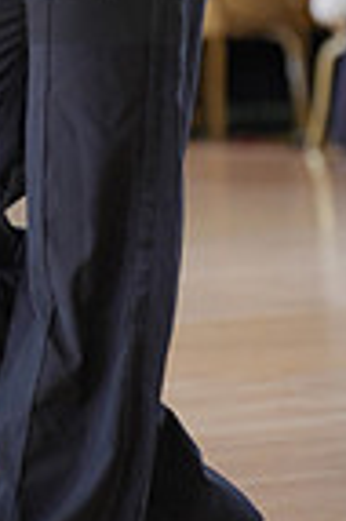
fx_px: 5173
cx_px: -311
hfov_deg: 3.8
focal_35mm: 358
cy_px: -77
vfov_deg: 5.7
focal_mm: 88
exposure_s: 1/500
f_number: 2
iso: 800
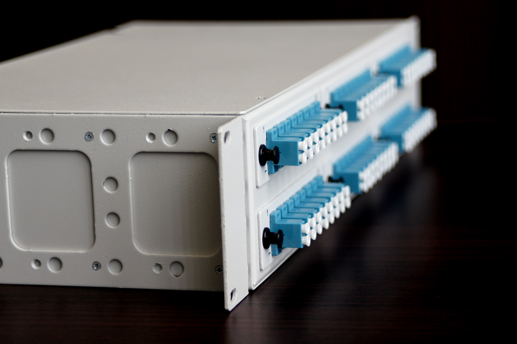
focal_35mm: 112
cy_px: 172
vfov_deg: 12.2
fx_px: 1614
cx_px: 258
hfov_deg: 18.2
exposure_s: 1/125
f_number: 4.5
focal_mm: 75
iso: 500
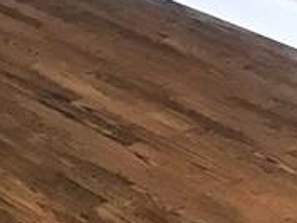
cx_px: -472
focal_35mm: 162
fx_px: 1391
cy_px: -357
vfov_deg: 8.2
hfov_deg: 10.2
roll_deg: -0.7
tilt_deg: -6.9
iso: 32
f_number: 1.8
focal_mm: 3.99
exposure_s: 1/30
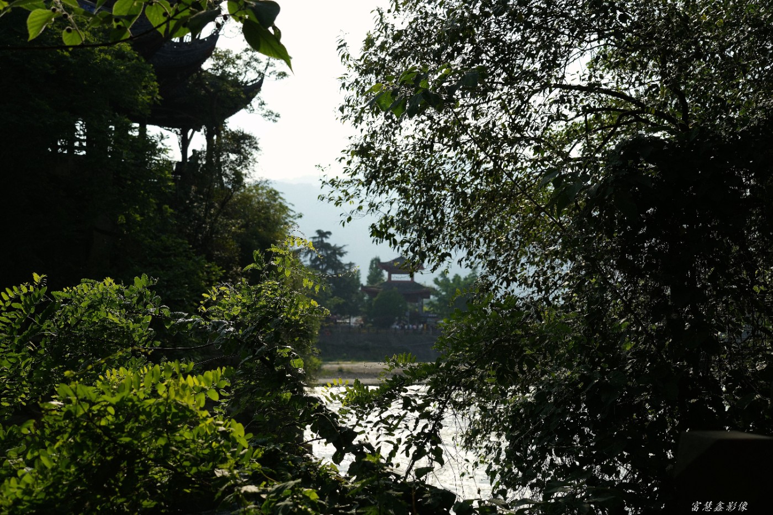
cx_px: 386
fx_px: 1009
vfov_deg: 28.6
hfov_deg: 41.9
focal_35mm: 47
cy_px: 258
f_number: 4.5
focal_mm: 47
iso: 100
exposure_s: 1/800
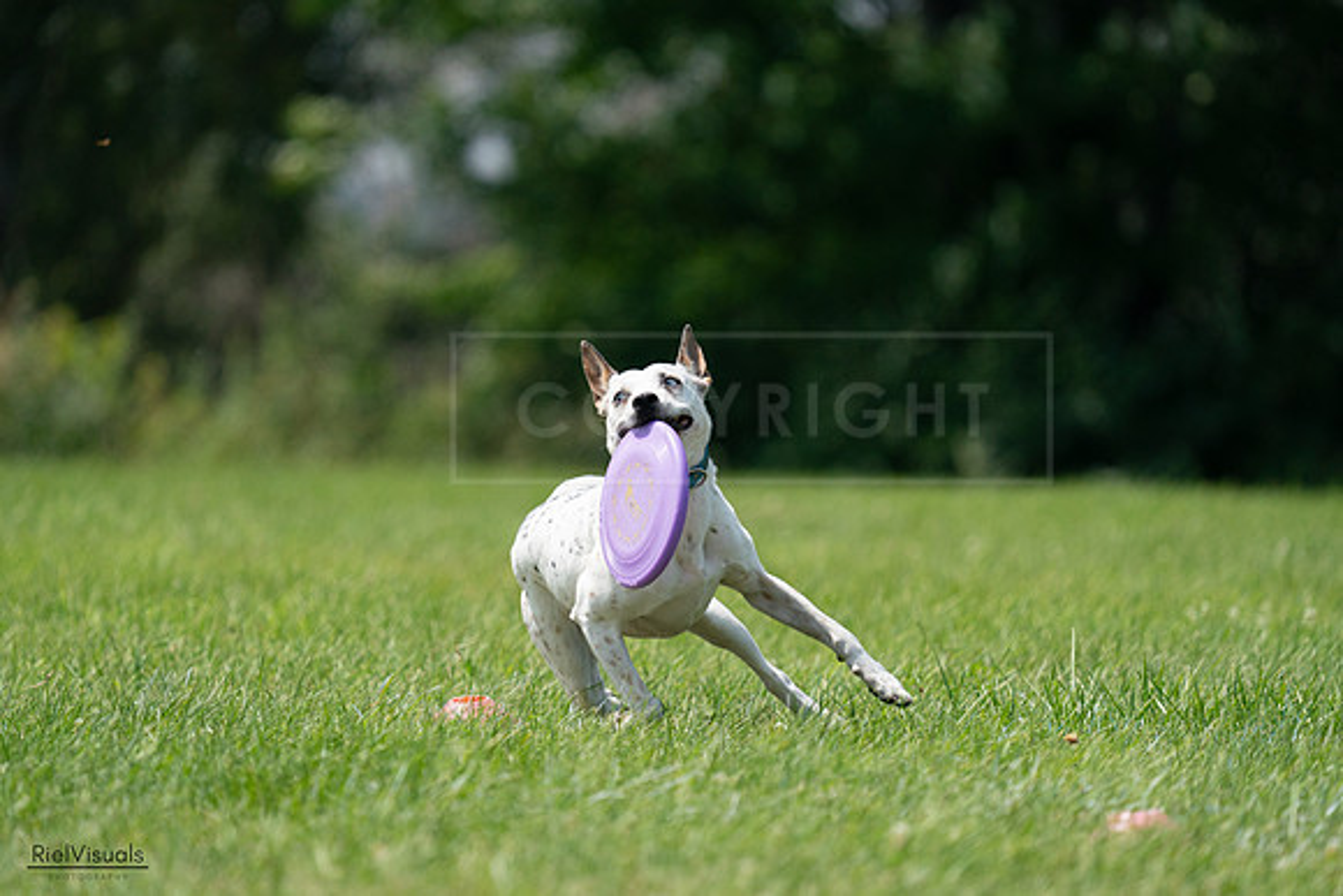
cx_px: 672
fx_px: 16567
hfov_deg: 4.6
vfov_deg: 3.1
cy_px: 448
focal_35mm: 444
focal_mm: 444
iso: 800
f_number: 6.3
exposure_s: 1/4000
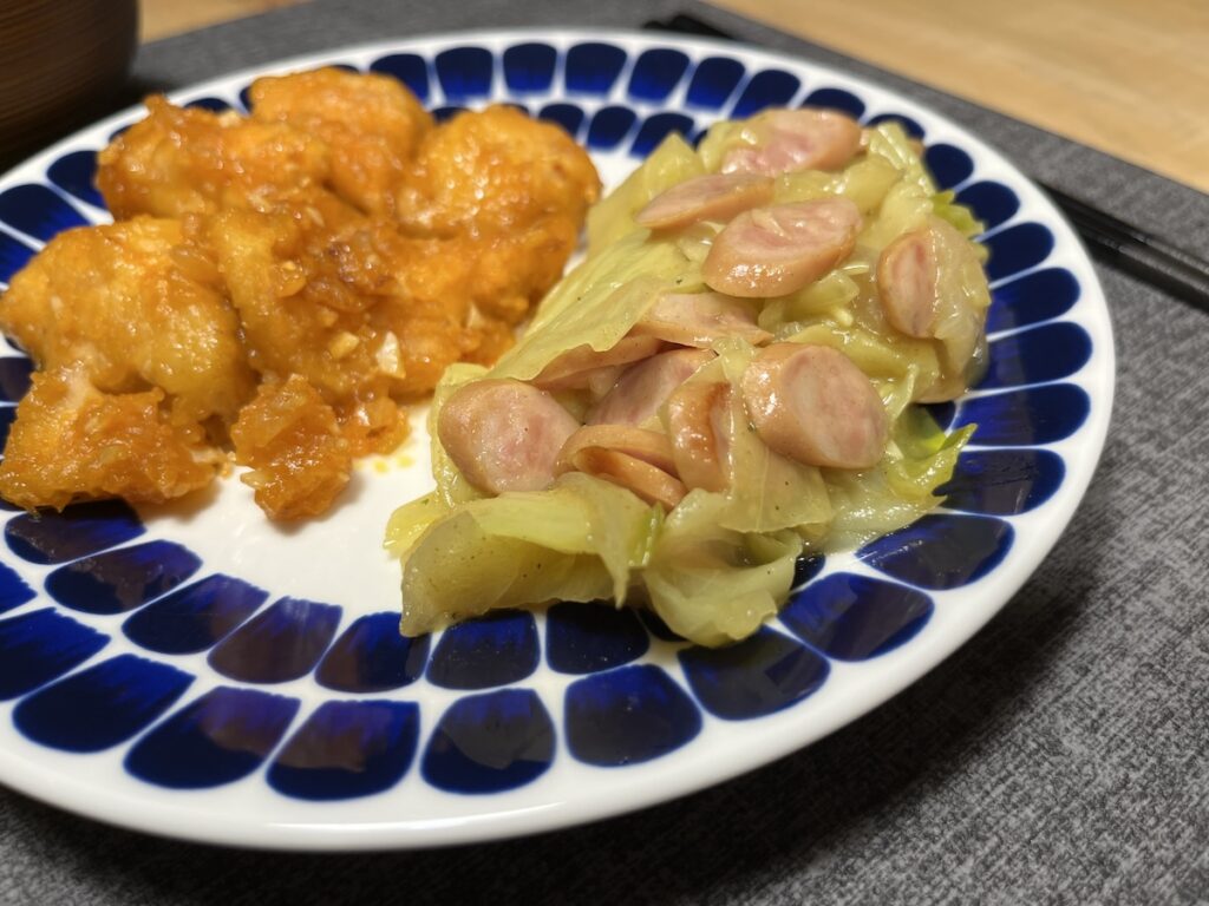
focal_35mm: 26
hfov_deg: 67.3
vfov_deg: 53.1
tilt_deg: -43.3
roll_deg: +2.7
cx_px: 604
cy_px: 453
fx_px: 908
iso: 50
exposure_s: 1/100
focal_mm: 5.1
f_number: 1.6
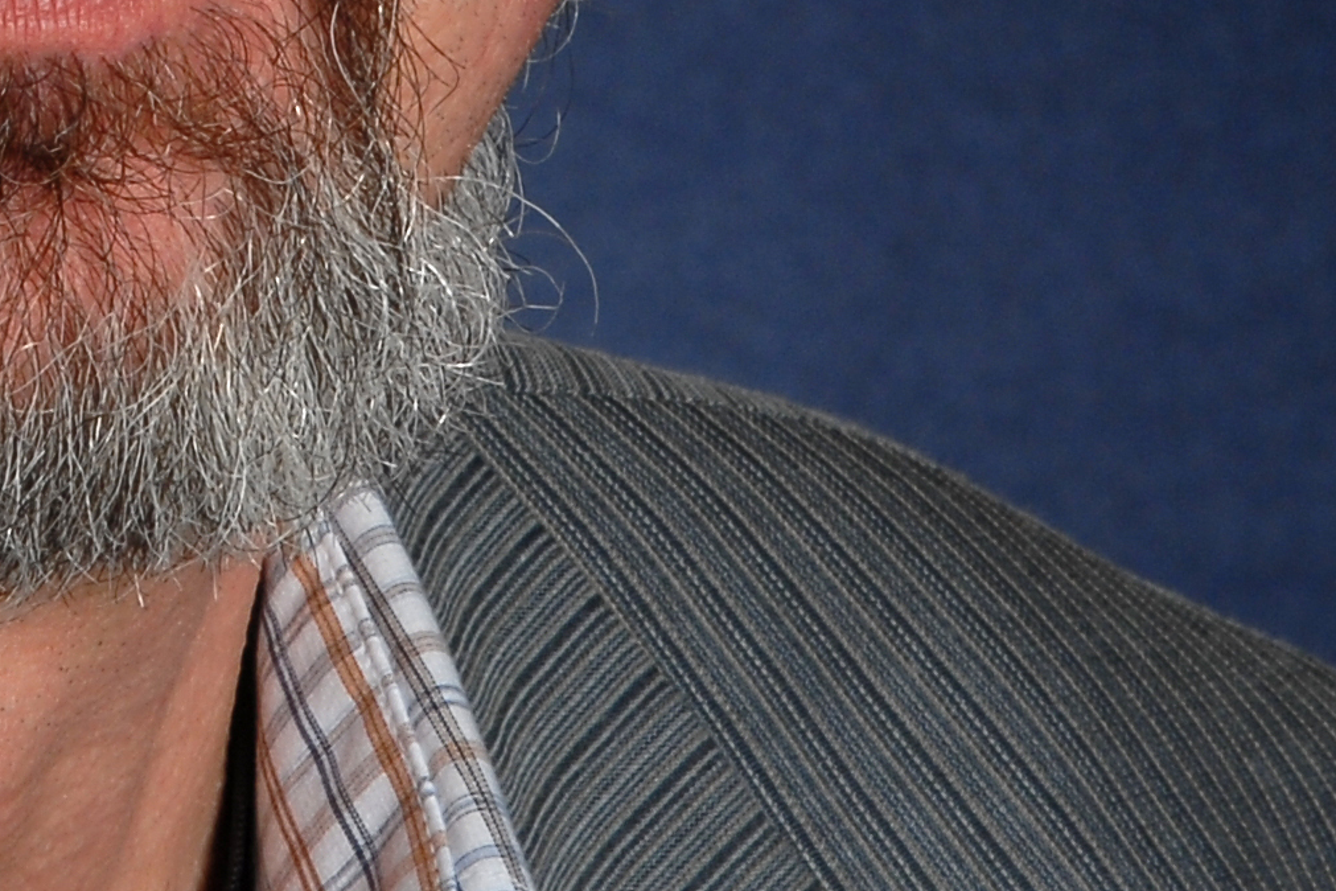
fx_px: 28830
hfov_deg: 2.7
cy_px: -432
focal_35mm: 777
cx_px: -300
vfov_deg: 1.8
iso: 160
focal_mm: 135
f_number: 16
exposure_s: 1/125
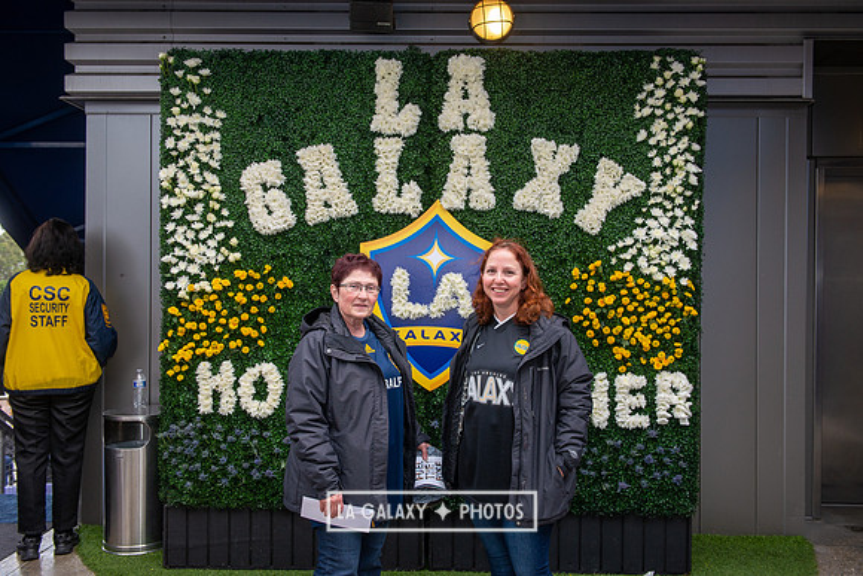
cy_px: 288
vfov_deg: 41.1
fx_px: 767
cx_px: 432
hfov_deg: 58.7
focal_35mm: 32
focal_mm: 32
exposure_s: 1/160
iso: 500
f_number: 6.3
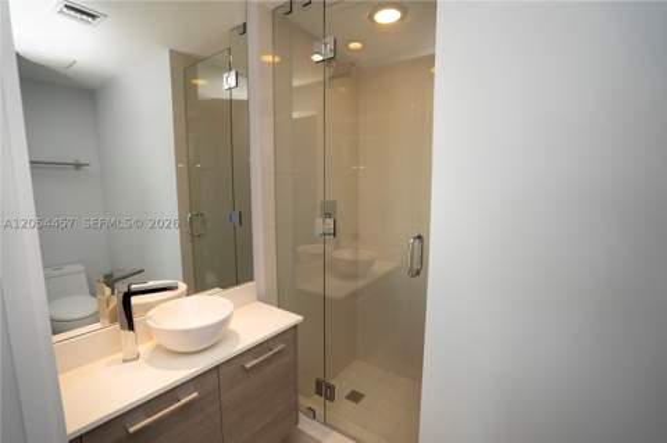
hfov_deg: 96.8
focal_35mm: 16
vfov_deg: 73.6
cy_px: 222
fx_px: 296
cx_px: 334
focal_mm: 16
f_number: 4
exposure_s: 1/80
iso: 200
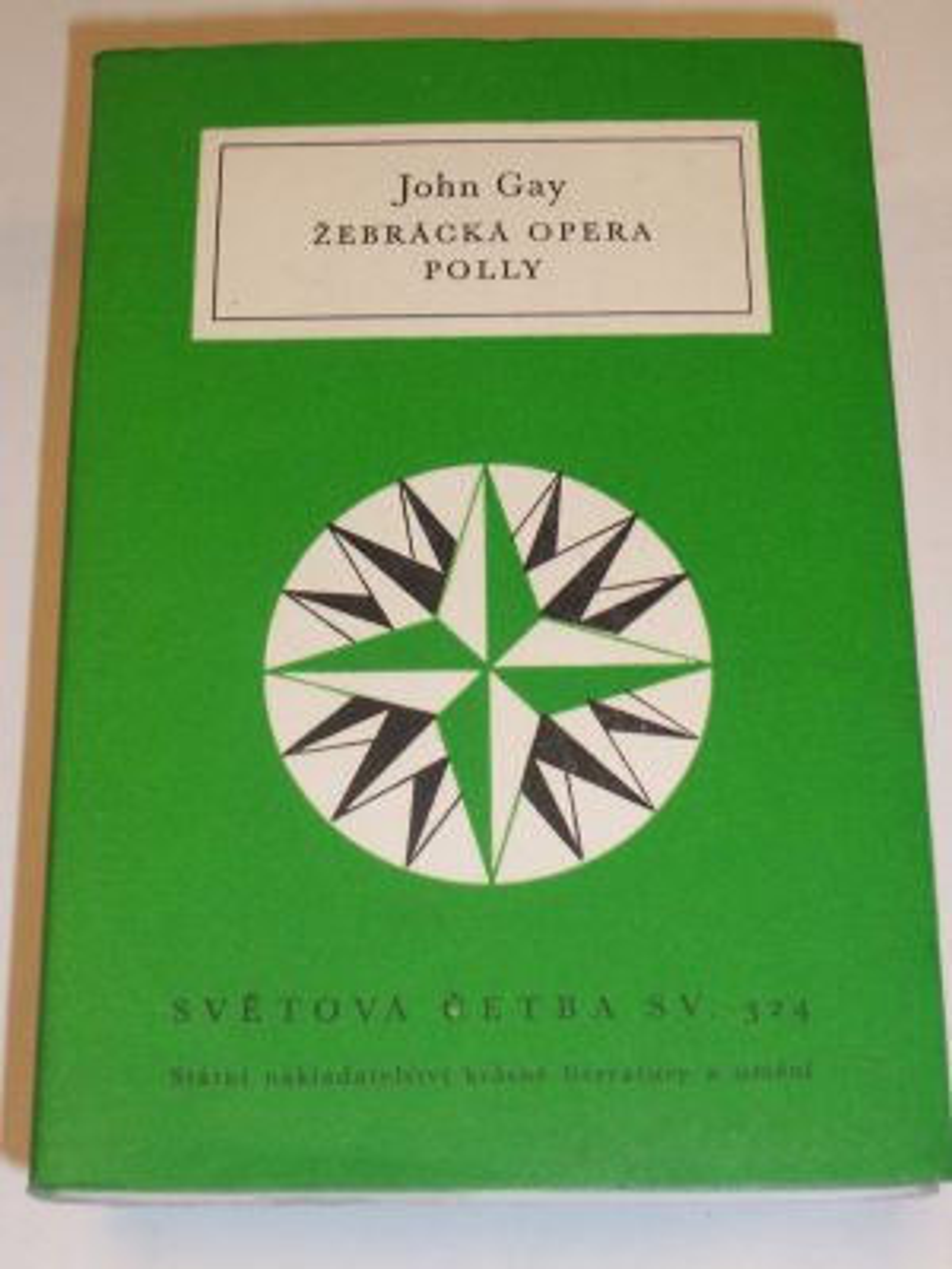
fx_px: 2420
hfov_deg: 22.3
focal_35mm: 66
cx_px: 476
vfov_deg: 29.4
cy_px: 634
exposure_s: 1/90
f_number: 4
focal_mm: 10.8
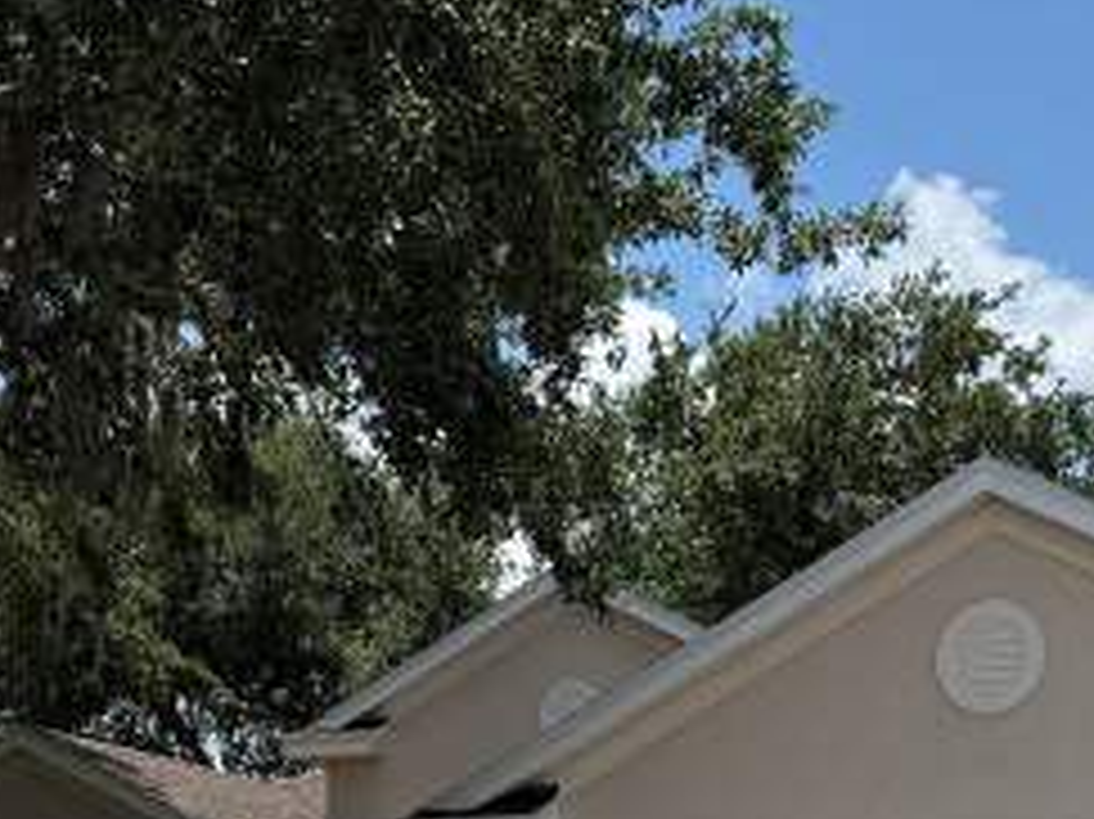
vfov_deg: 16.8
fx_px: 2495
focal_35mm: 79
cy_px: 1264
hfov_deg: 24.7
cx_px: 684
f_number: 1.78
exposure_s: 1/5714
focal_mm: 6.76
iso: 80
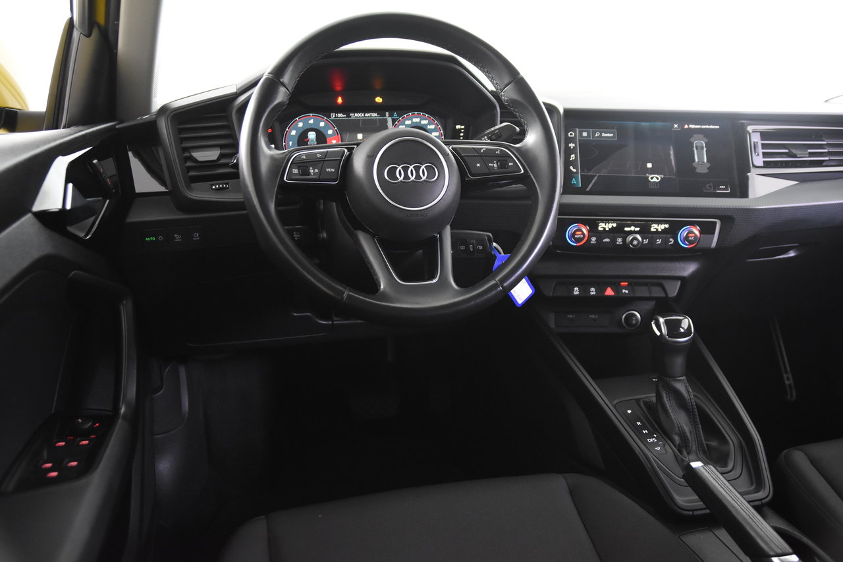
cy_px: 281
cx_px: 422
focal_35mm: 33
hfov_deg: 57.2
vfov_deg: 40.0
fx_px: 773
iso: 2800
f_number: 3
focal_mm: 22
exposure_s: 1/30
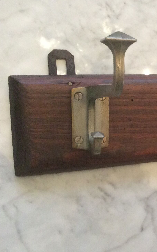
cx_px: 221
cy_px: 118
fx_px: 411
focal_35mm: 60
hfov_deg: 19.4
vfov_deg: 34.0
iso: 160
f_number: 2.4
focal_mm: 3.3
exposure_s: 1/25
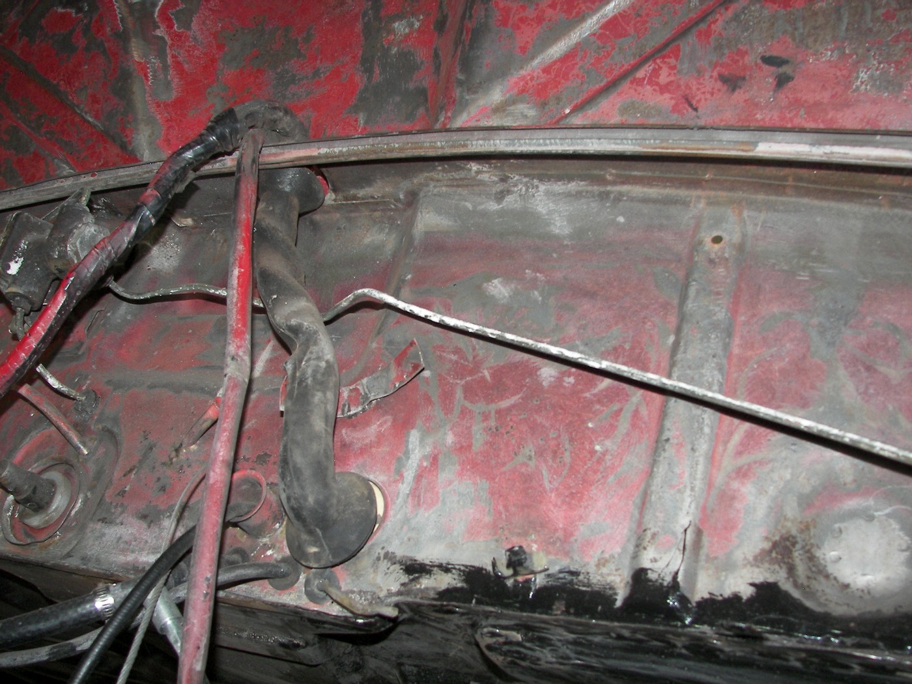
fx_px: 948
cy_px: 342
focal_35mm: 36
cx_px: 456
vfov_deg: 39.7
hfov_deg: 51.4
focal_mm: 6
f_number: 2.8
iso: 100
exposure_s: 1/30
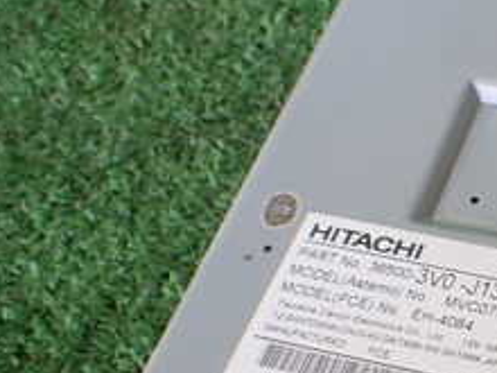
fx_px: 1177
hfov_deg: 21.3
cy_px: 303
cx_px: 666
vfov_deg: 17.8
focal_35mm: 82
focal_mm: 5.4
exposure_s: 1/125
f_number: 2.3
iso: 160
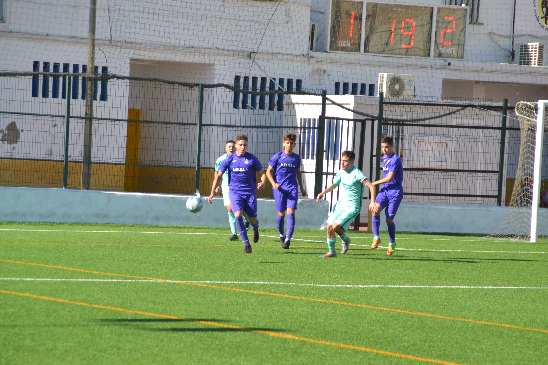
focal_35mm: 226
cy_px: 182
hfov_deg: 9.1
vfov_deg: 6.1
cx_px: 275
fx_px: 3440
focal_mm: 150
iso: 1600
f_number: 10
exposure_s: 1/3200
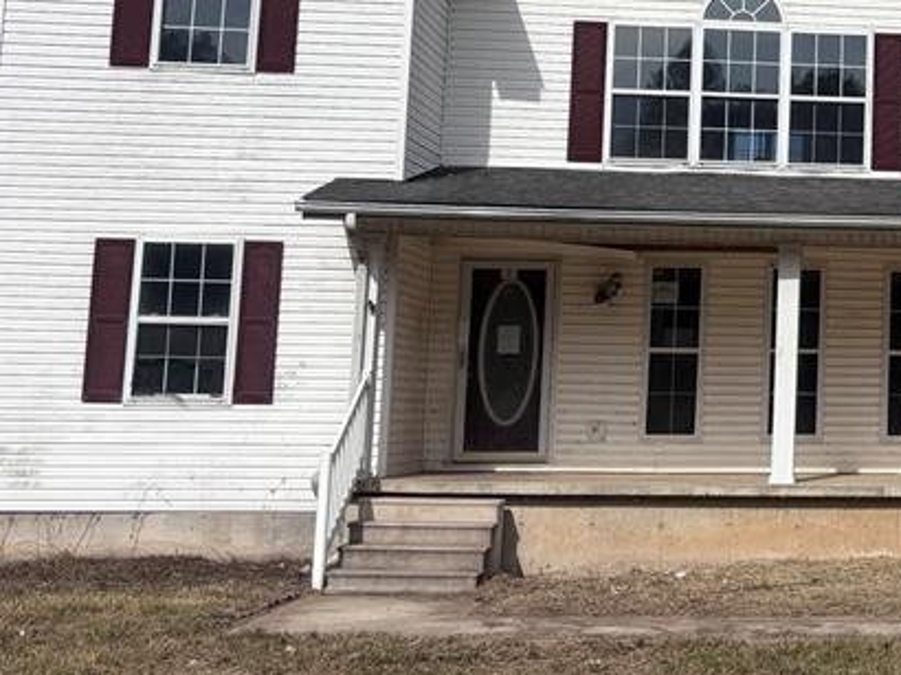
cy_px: 193
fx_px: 1691
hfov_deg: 27.5
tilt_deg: +6.3
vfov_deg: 22.4
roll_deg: -1.5
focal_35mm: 65
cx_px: 967
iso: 50
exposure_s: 1/6711
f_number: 1.6
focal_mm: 5.96
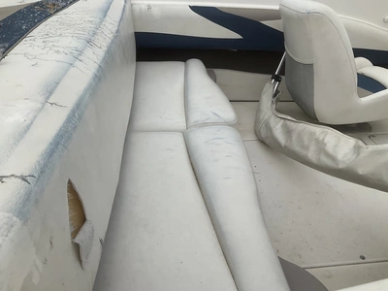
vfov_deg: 48.2
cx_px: 194
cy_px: 146
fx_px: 325
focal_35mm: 29
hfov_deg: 61.7
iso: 25
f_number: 1.8
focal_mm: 3
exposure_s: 1/3125
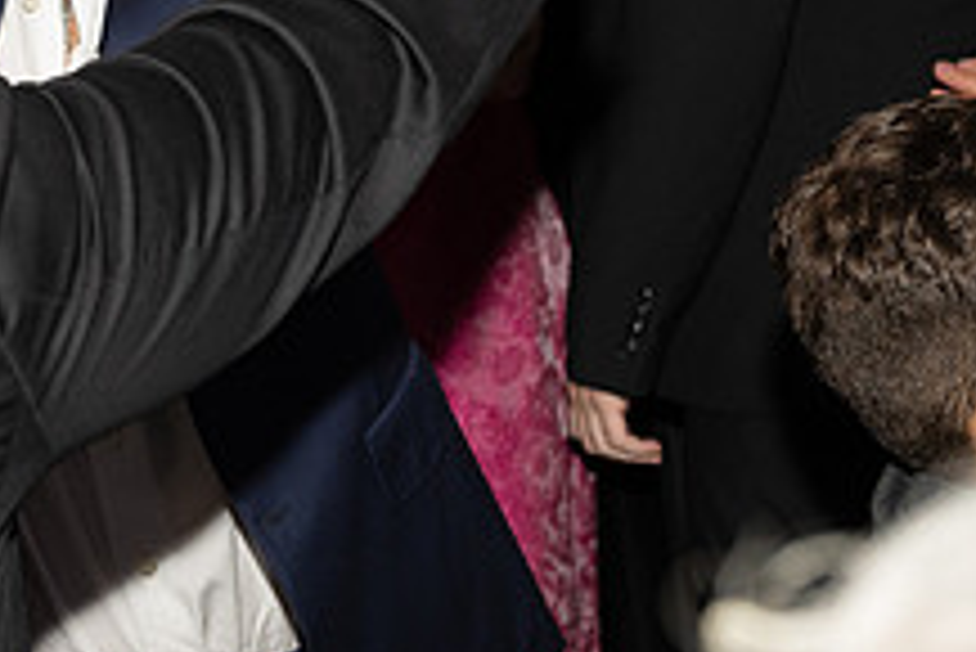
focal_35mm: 160
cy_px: -106
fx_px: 4341
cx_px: -13
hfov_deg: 12.7
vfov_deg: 8.5
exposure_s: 1/100
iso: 800
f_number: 5.6
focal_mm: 60
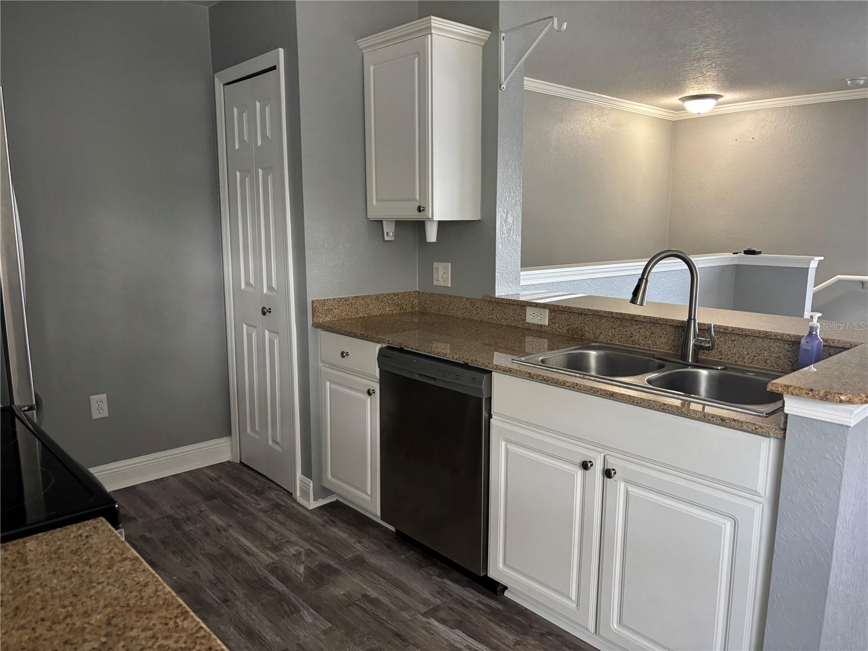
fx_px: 652
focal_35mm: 26
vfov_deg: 53.1
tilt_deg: -9.2
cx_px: 434
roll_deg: -1.1
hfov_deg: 67.3
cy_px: 326
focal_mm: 5.96
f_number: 1.6
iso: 250
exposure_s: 1/60
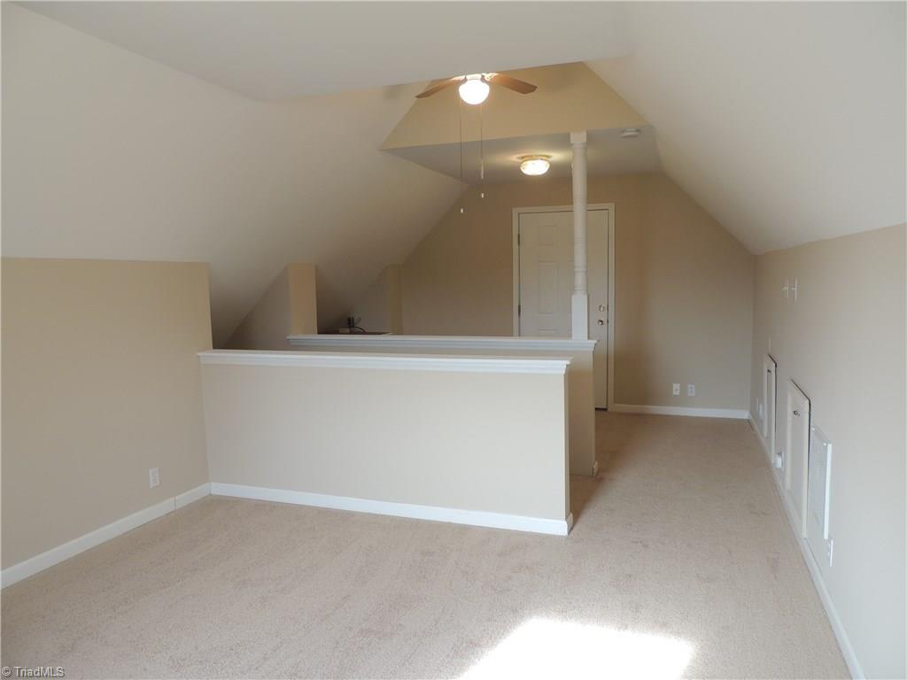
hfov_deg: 71.6
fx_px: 629
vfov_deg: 56.8
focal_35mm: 24
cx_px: 454
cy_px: 340
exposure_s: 1/30
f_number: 3
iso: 110
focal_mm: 4.3
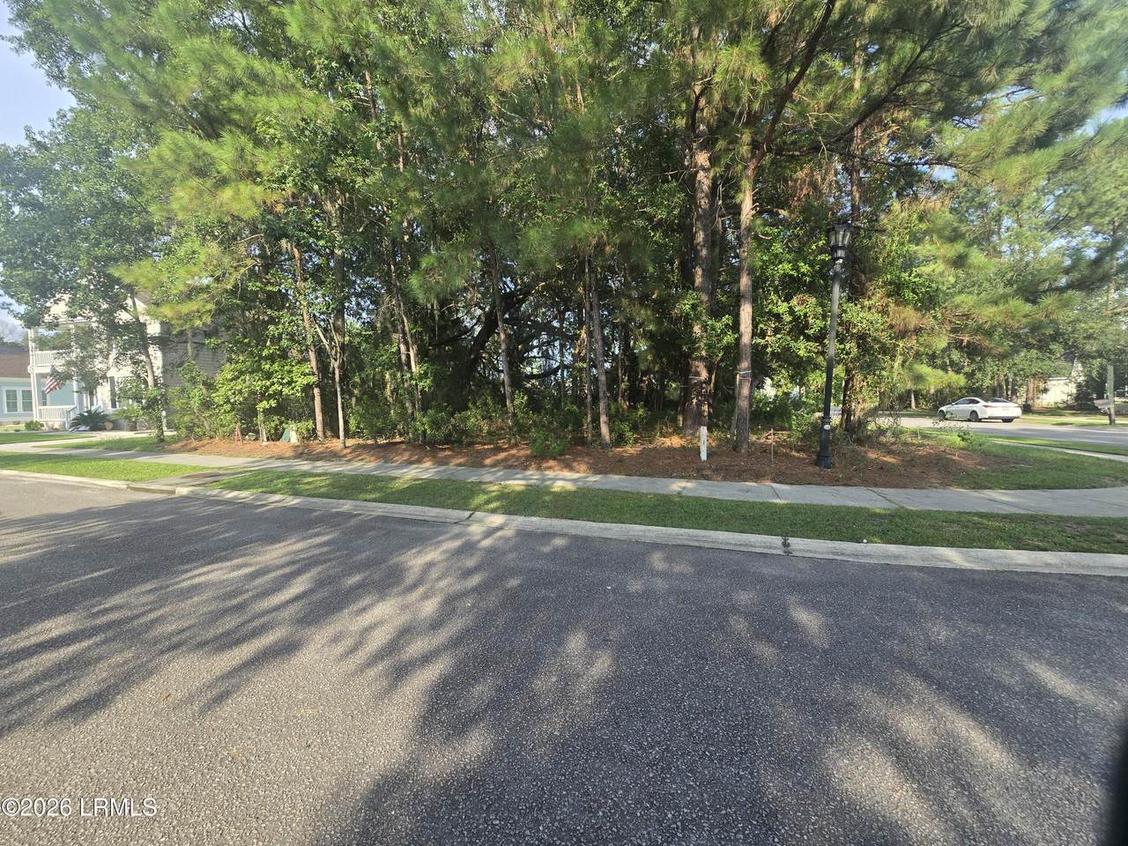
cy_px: 423
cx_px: 564
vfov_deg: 89.9
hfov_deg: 106.2
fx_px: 424
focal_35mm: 13
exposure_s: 1/557
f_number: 2.2
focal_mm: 2.2
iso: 50
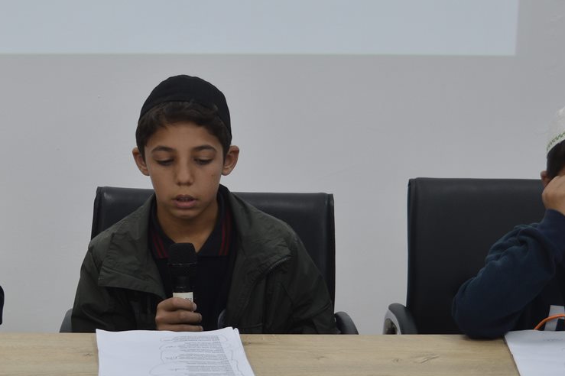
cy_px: 212
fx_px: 1348
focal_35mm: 86
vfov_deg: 15.9
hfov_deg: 23.6
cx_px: 186
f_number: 4.2
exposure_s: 1/30
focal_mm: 31
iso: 100
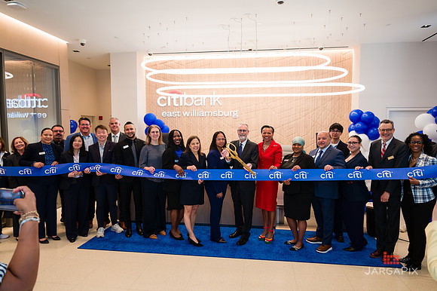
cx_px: 218
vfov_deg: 52.7
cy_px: 146
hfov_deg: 73.3
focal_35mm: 24
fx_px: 293
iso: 800
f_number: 4
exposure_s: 1/200
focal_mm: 24
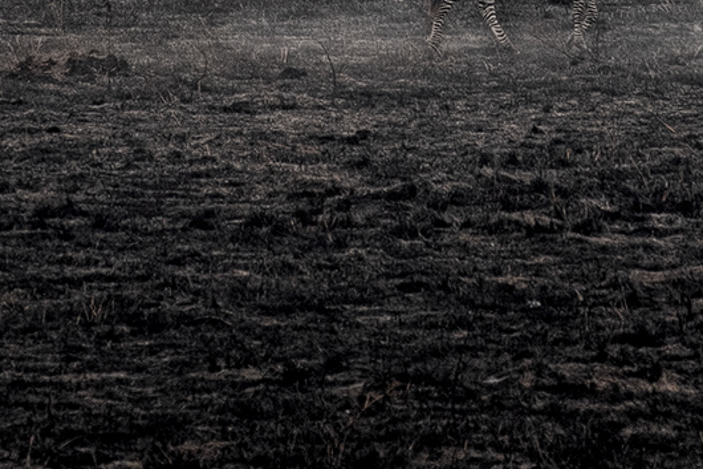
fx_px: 24557
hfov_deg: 1.6
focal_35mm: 1258
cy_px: -266
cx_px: 946
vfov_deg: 1.1
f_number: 7.1
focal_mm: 347
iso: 500
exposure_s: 1/320
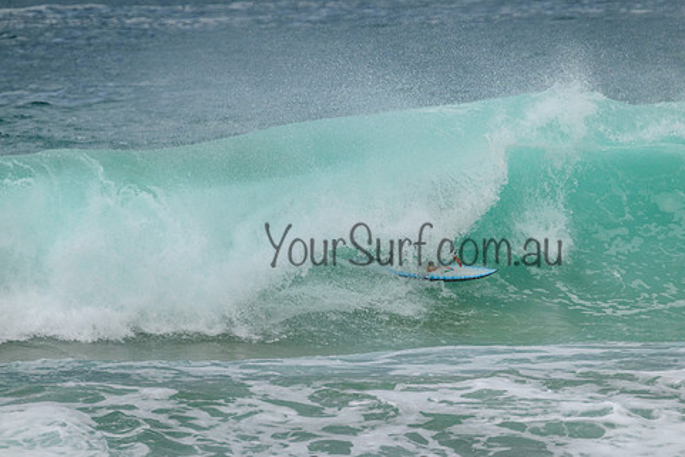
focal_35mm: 964
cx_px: 412
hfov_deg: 2.1
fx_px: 18347
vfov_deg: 1.4
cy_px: 233
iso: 800
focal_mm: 800
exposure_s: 1/2000
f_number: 11
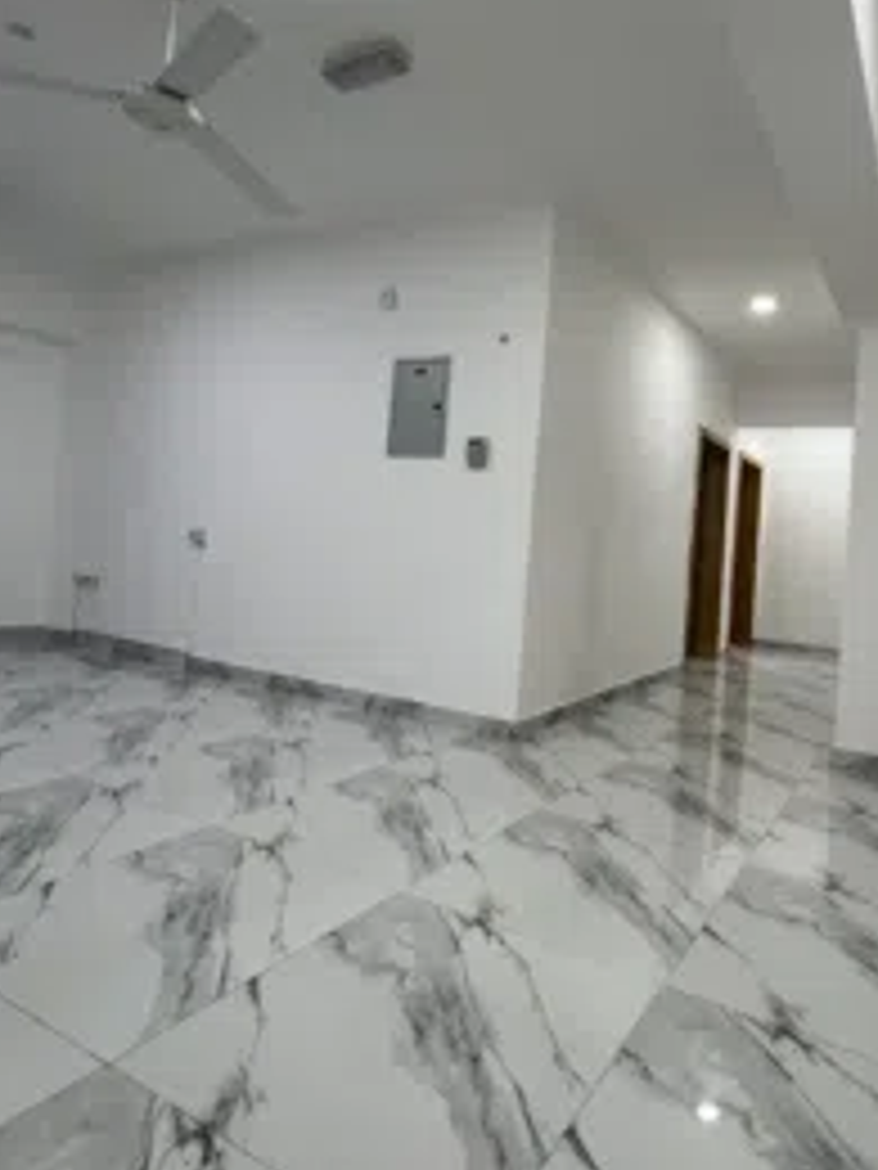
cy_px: 526
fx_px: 676
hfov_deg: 64.3
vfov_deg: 81.5
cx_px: 585
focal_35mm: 20
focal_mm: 1.57
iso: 125
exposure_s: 1/100
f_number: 1.8
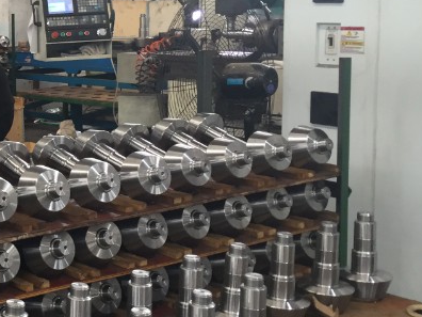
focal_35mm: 75
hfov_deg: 23.6
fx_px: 914
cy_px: 112
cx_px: -93
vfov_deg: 19.6
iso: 80
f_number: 2.2
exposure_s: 1/33
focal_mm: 4.15
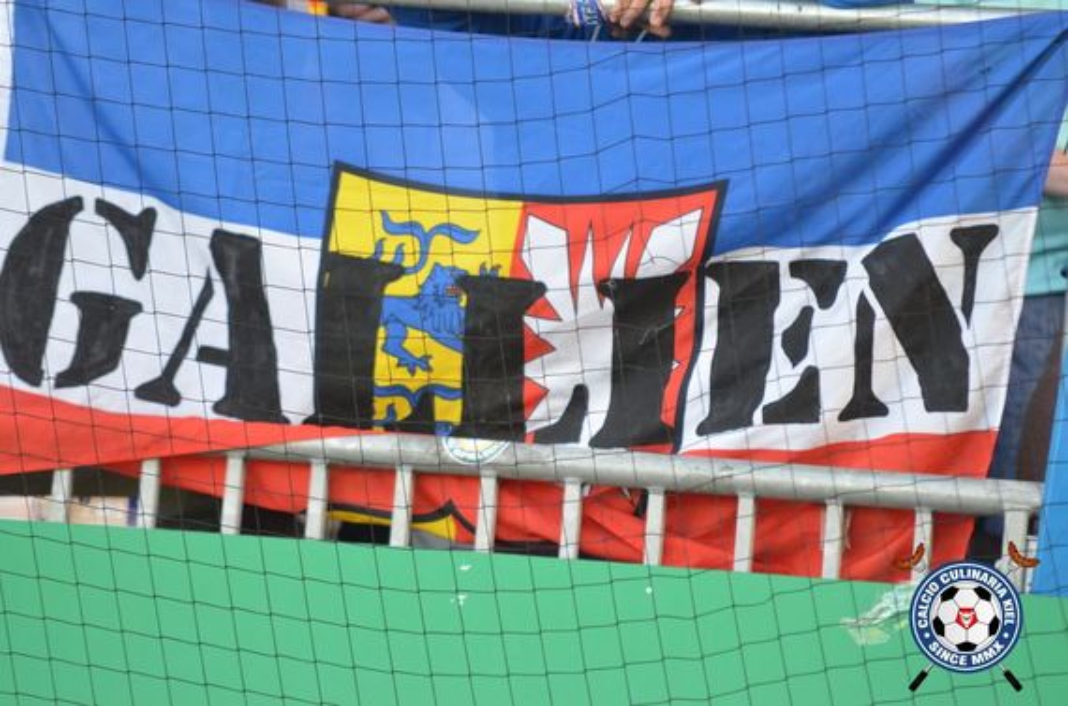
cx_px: 534
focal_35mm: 300
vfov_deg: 4.6
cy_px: 353
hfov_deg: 6.9
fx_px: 8878
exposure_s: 1/800
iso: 800
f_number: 3.2
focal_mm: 200
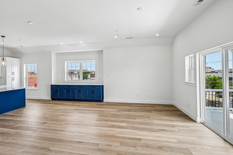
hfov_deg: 89.7
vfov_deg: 67.3
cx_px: 104
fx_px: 116
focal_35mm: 18
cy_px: 74
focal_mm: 16
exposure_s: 1/200
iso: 800
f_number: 8
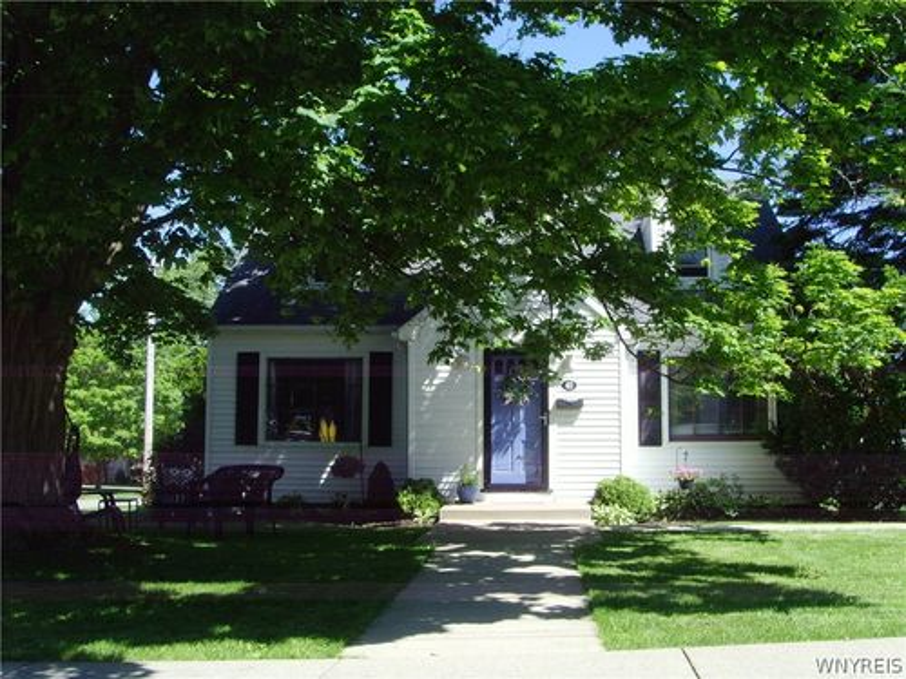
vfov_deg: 36.8
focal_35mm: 39
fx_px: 1021
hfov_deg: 47.9
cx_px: 453
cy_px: 340
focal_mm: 6.6
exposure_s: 1/125
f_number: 6.3
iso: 80
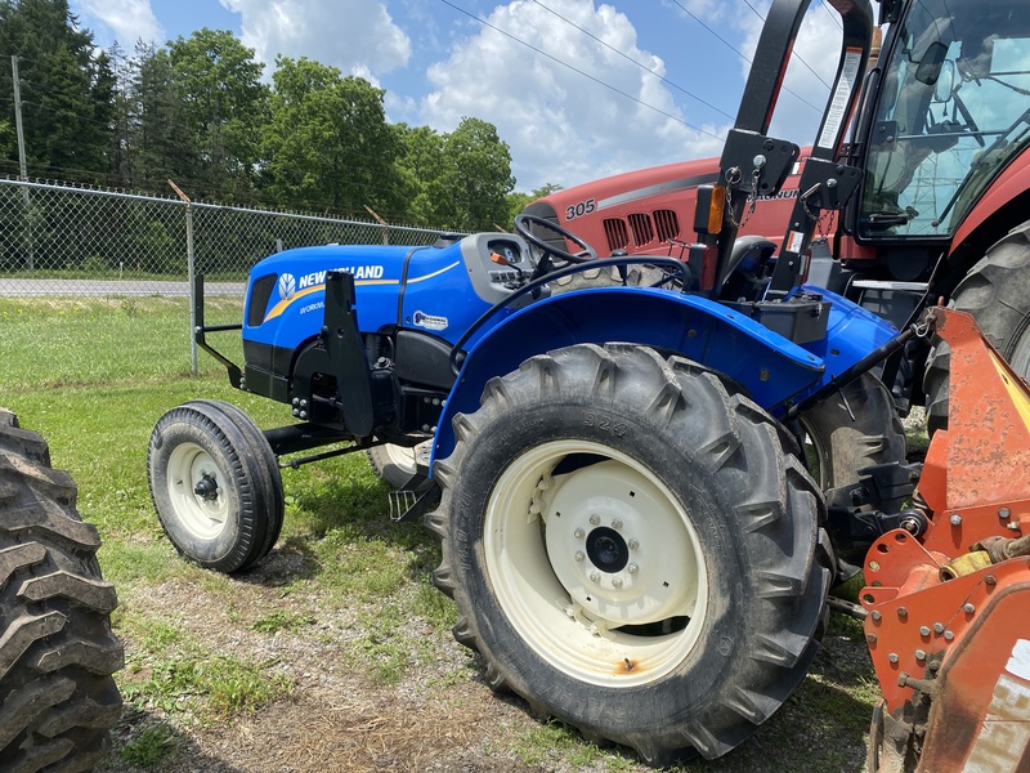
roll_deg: -1.4
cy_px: 386
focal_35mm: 26
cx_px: 515
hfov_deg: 67.3
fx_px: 774
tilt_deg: -8.4
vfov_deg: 53.1
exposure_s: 1/1678
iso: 32
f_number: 1.8
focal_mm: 4.25
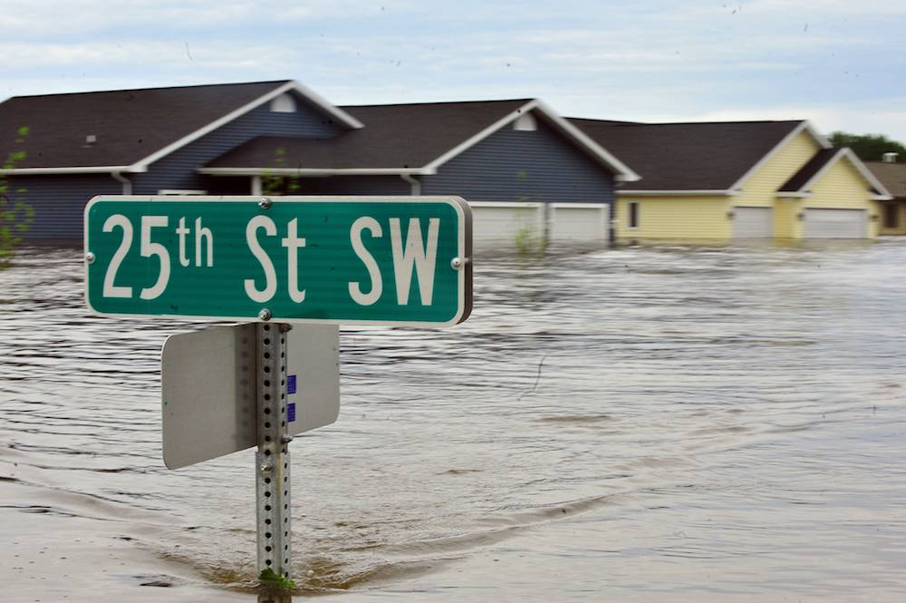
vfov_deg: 18.2
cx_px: 453
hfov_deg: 27.0
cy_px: 302
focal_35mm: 75
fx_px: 1886
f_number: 20
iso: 400
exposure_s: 1/100
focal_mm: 75
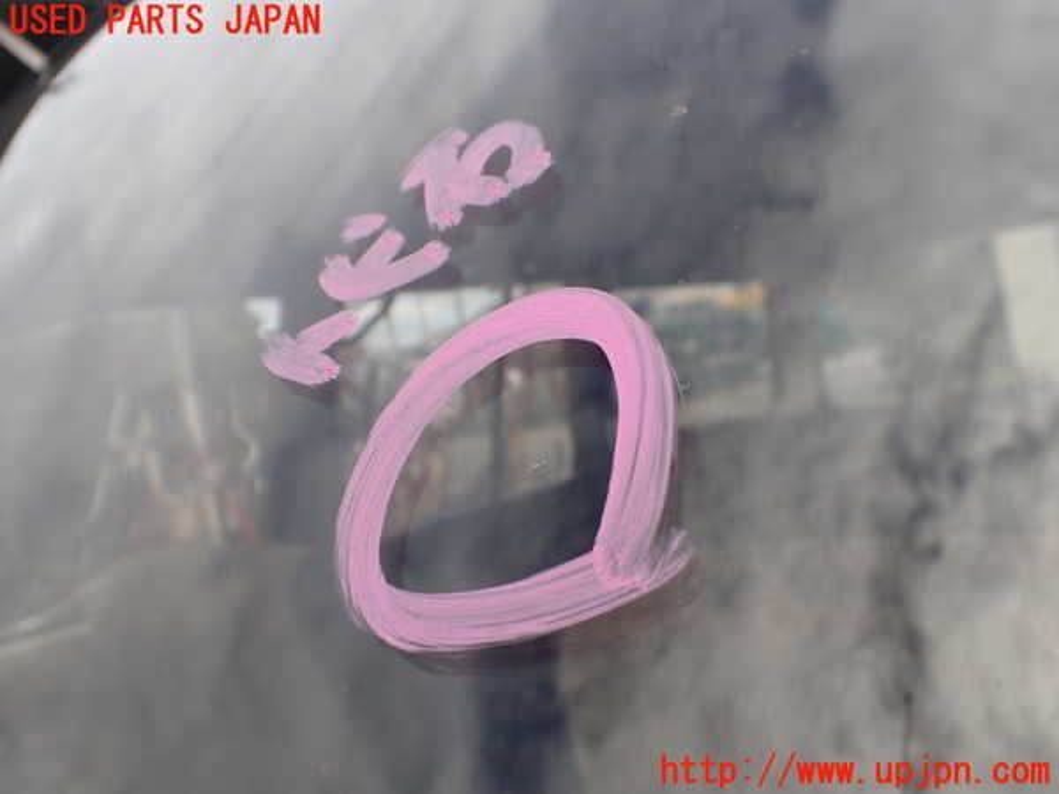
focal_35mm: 30
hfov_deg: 60.0
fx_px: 918
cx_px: 530
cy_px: 397
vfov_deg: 46.8
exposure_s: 1/800
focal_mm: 5.4
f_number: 3.2
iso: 100
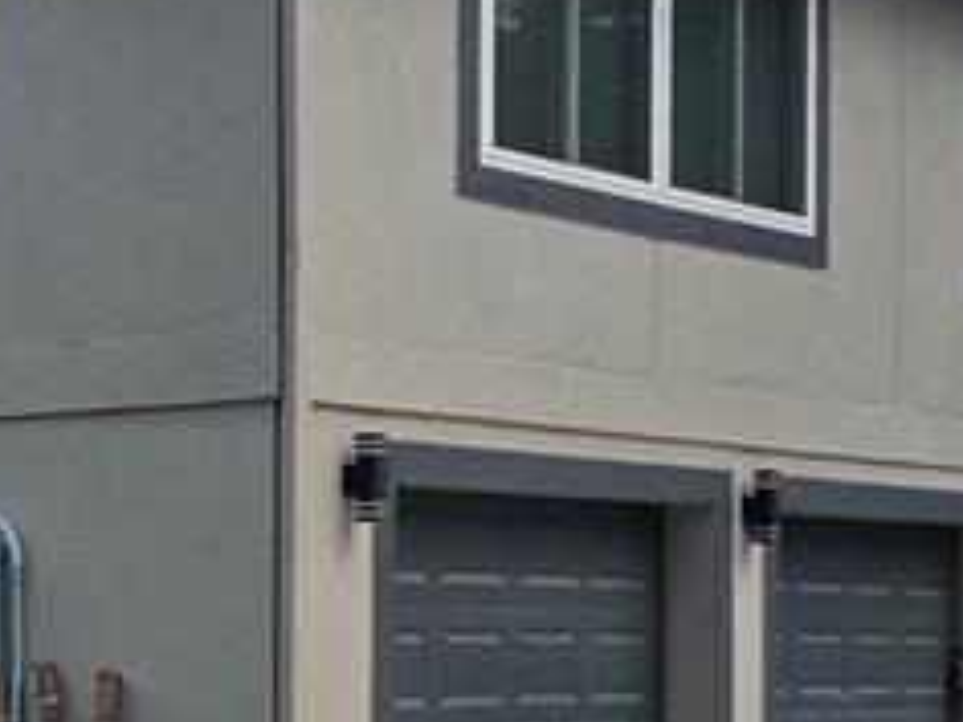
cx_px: -367
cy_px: 530
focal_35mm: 100
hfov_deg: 18.0
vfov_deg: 14.7
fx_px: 2782
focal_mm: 6.3
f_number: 1.7
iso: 10
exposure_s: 1/500
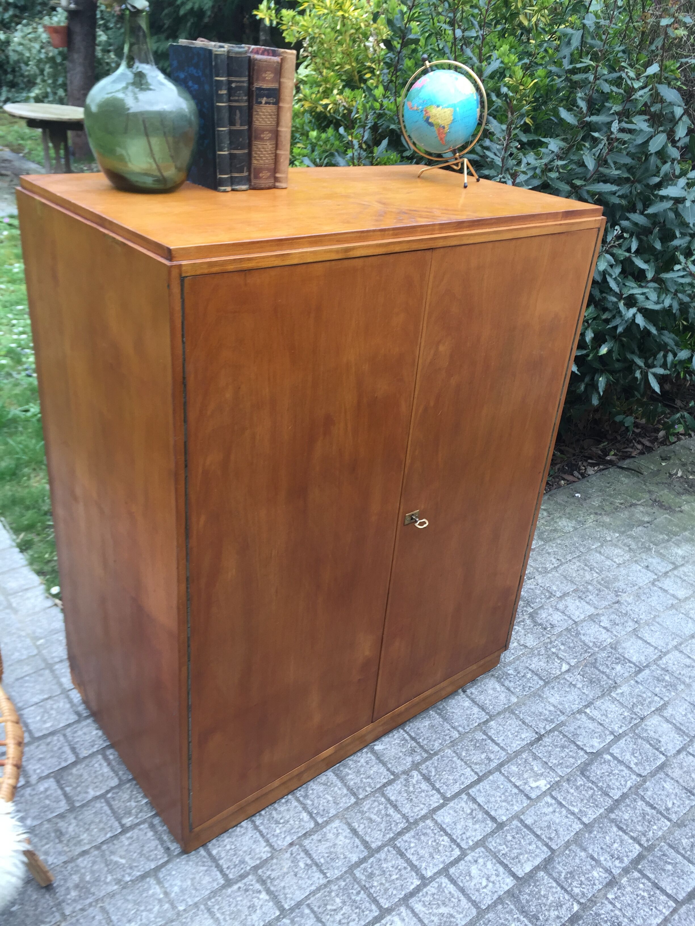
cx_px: 348
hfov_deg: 48.2
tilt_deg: -30.0
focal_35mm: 29
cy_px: 463
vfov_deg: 61.7
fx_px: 776
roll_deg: -4.9
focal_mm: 4.15
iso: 32
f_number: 2.2
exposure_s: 1/100
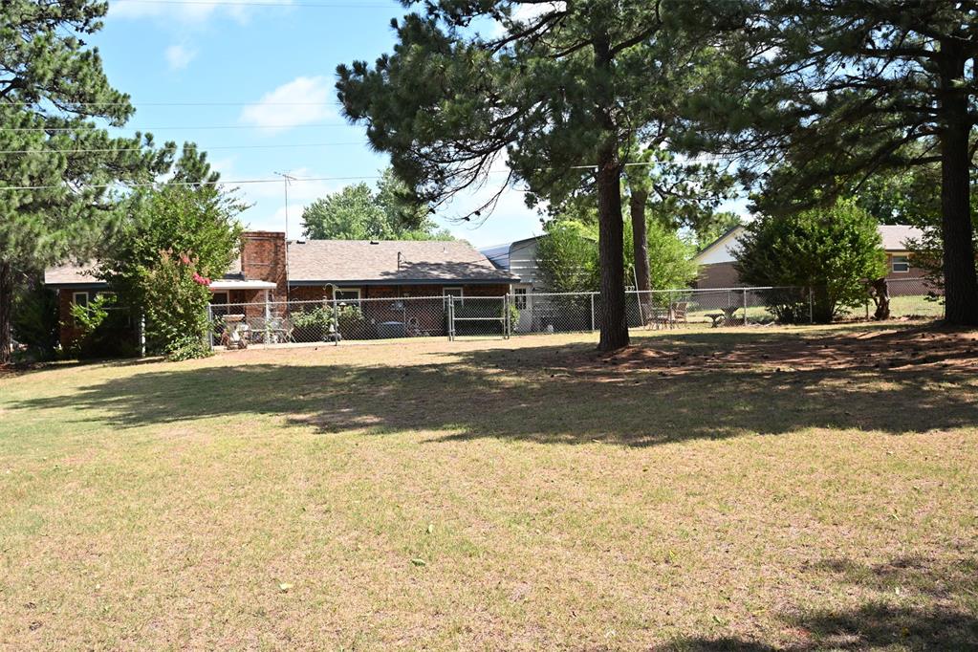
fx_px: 978
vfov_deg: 36.9
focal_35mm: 36
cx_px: 489
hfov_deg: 53.1
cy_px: 326
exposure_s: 1/800
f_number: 4.5
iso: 200
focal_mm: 24
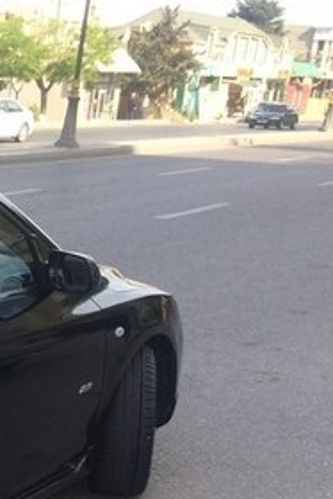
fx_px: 984
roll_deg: -0.9
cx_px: -233
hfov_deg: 16.6
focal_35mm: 71
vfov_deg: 27.9
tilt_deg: -17.3
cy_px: 398
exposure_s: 1/540
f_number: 2.2
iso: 32
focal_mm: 4.15
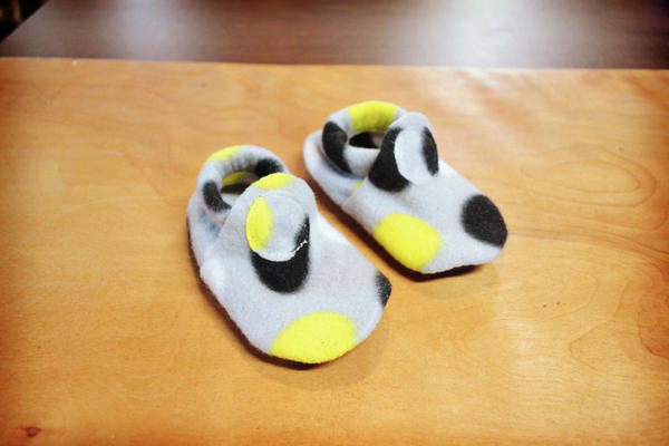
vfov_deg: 43.6
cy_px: 223
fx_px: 557
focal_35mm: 30
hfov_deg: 61.9
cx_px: 334
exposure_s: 1/60
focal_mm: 20
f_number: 3.8
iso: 2200
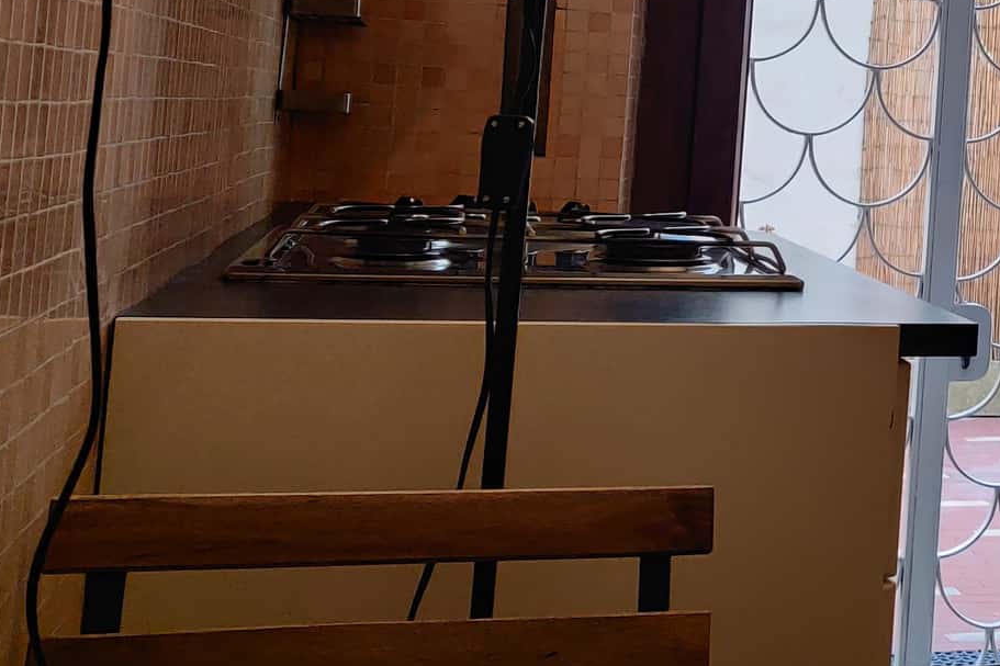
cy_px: -11
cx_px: 1222
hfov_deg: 24.6
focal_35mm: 74
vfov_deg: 17.9
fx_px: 2055
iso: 160
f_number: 1.75
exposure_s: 1/50
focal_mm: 4.75
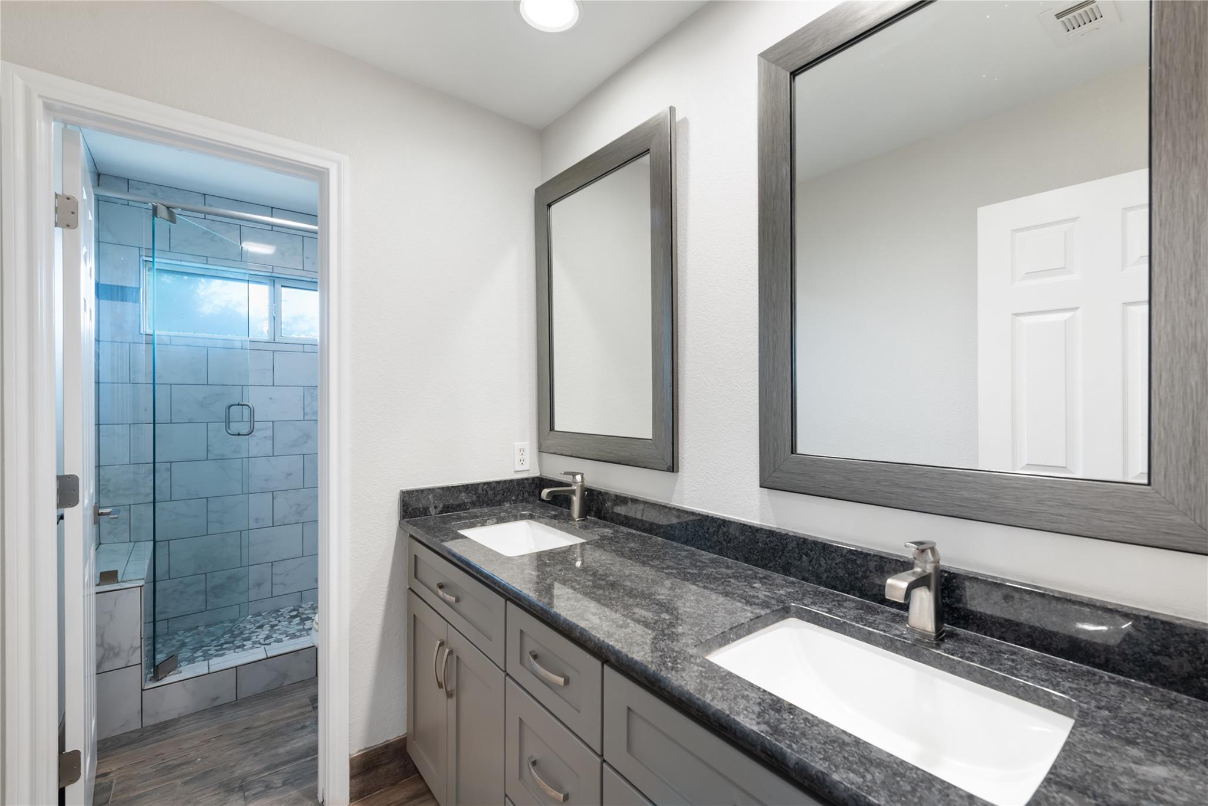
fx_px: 537
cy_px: 403
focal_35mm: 16
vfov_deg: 73.8
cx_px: 604
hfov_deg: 96.7
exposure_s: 1
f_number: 8
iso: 400
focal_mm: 16
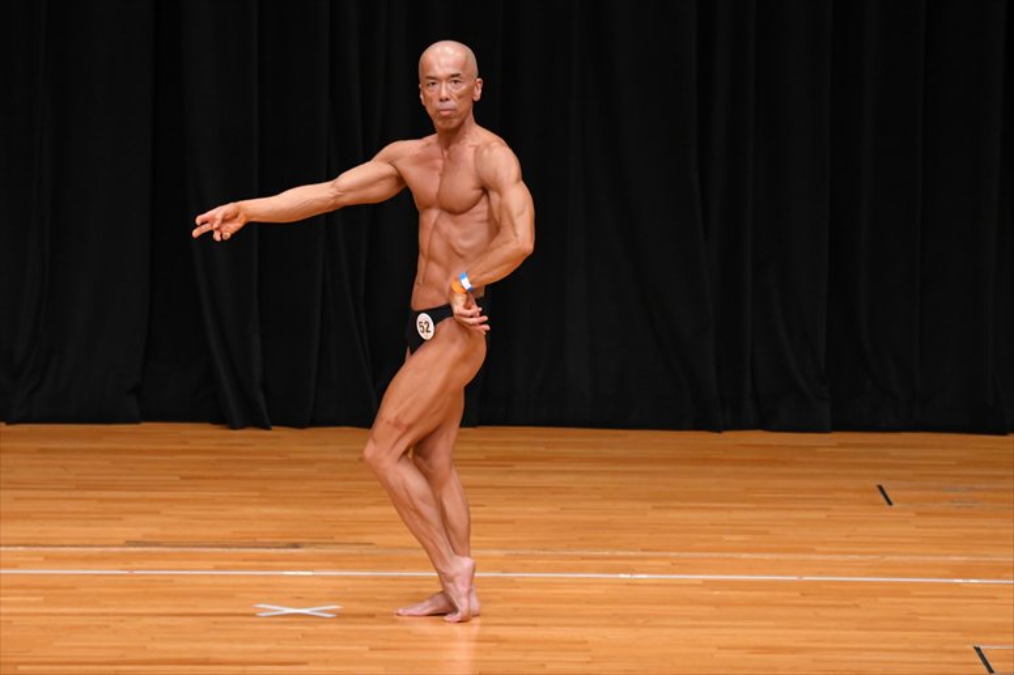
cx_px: 507
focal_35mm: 285
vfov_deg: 4.8
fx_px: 8024
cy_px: 338
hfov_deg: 7.2
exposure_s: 1/400
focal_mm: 190
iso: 3200
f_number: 5.6
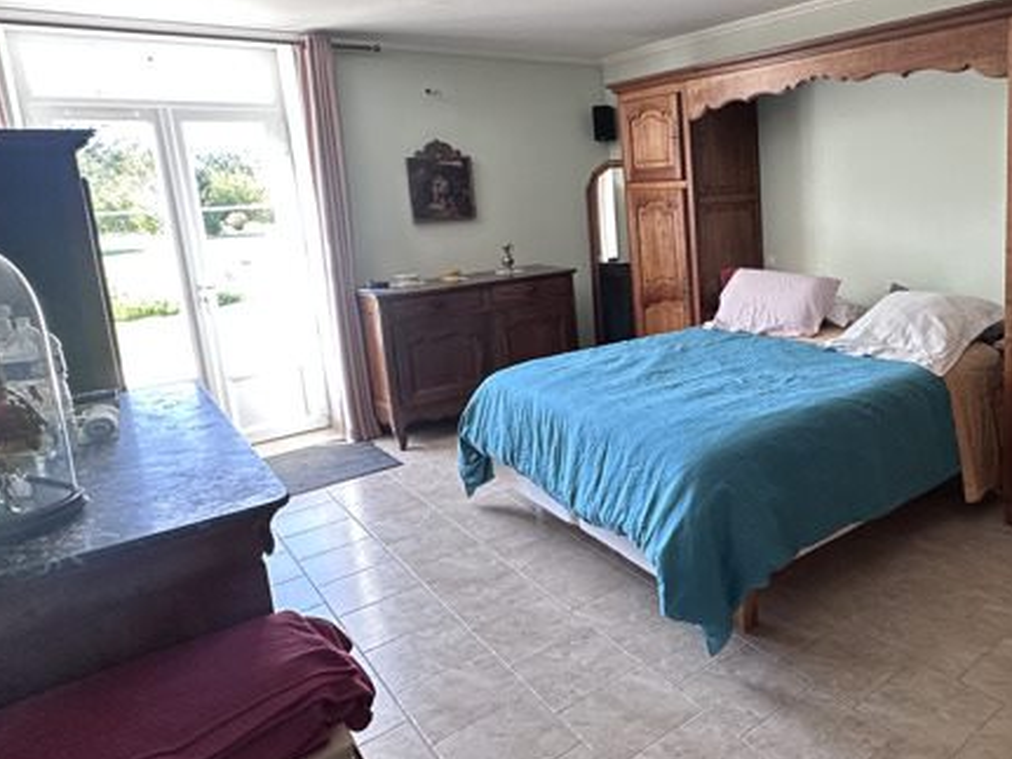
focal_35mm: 26
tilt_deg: -10.1
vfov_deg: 52.7
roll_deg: +2.3
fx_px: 760
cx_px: 758
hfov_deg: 63.4
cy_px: 305
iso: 200
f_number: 2.2
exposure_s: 1/99
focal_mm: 2.22
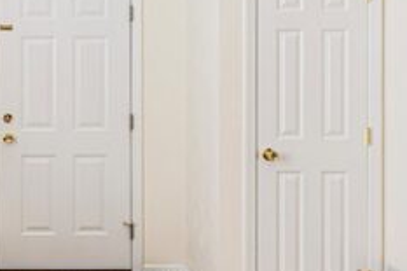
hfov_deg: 38.6
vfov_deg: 28.0
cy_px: 105
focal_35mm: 48
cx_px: 49
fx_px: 542
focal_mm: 14
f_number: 8
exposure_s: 1/160
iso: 1000
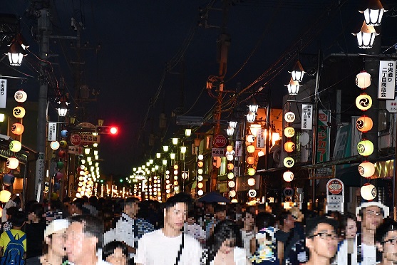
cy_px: 132
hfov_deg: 19.4
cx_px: 198
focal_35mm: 105
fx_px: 1158
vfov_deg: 13.1
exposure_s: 1/80
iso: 6400
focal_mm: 70
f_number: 8
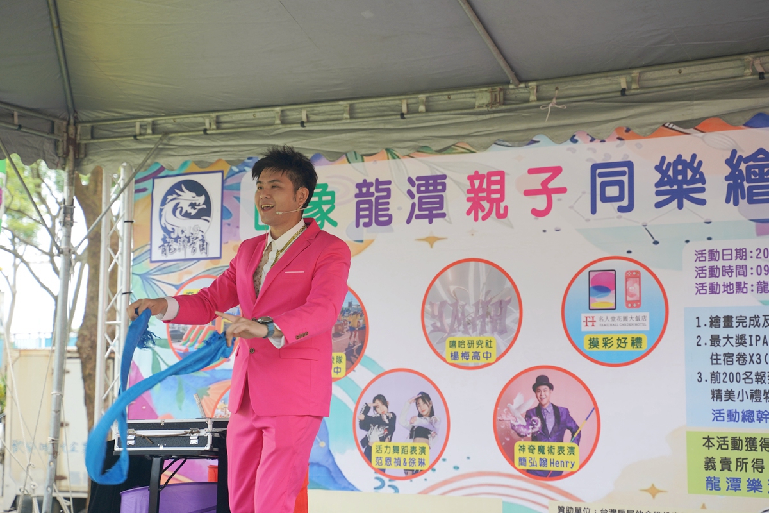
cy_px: 256
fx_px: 1410
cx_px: 384
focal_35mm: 66
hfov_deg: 30.5
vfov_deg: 20.6
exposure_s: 1/160
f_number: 4
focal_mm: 66
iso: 320
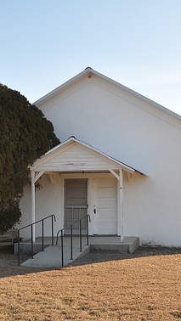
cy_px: 158
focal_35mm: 53
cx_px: 110
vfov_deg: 39.2
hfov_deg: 22.6
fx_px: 452
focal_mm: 22
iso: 200
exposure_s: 1/80
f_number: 9
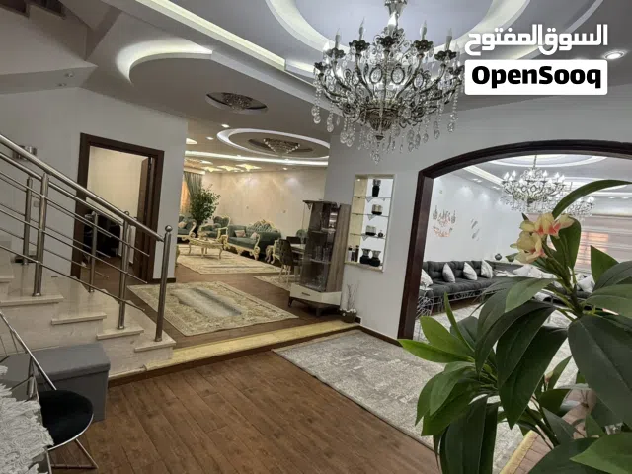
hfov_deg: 102.1
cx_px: 316
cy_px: 237
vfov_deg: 85.7
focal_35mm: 14
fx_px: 256
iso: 160
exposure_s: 1/100
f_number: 2.2
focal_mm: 2.22
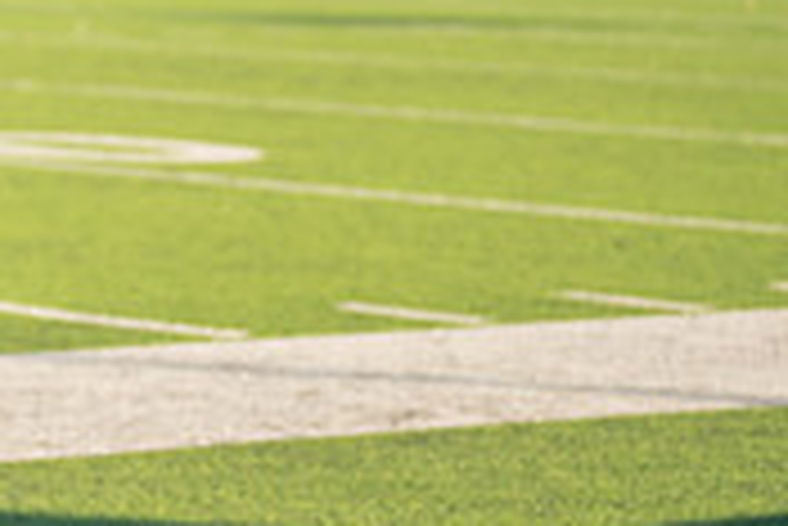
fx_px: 5082
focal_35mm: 232
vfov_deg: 5.9
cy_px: 110
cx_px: -392
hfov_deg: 8.7
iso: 100
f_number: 2.8
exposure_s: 1/500
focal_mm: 70
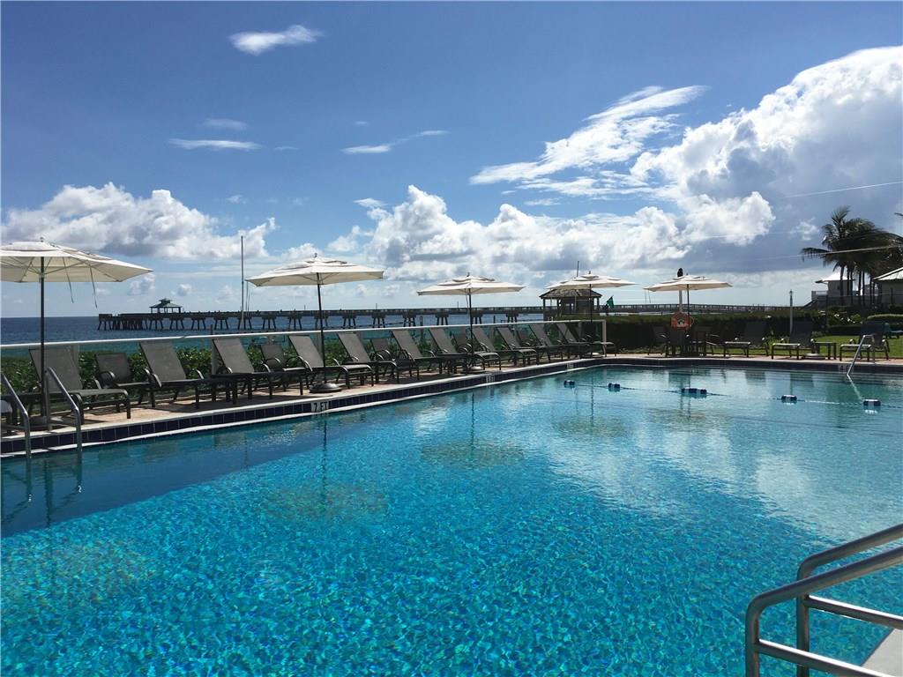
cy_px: 338
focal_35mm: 29
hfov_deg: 61.7
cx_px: 452
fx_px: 756
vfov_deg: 48.2
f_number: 2.2
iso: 25
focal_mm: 4.15
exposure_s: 1/5128
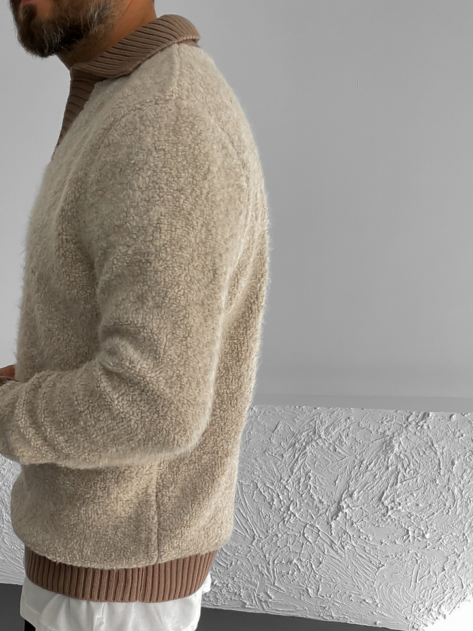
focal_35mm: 48
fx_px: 875
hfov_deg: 29.8
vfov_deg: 38.2
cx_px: 128
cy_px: 507
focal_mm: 3
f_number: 1.8
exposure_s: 1/180
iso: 16
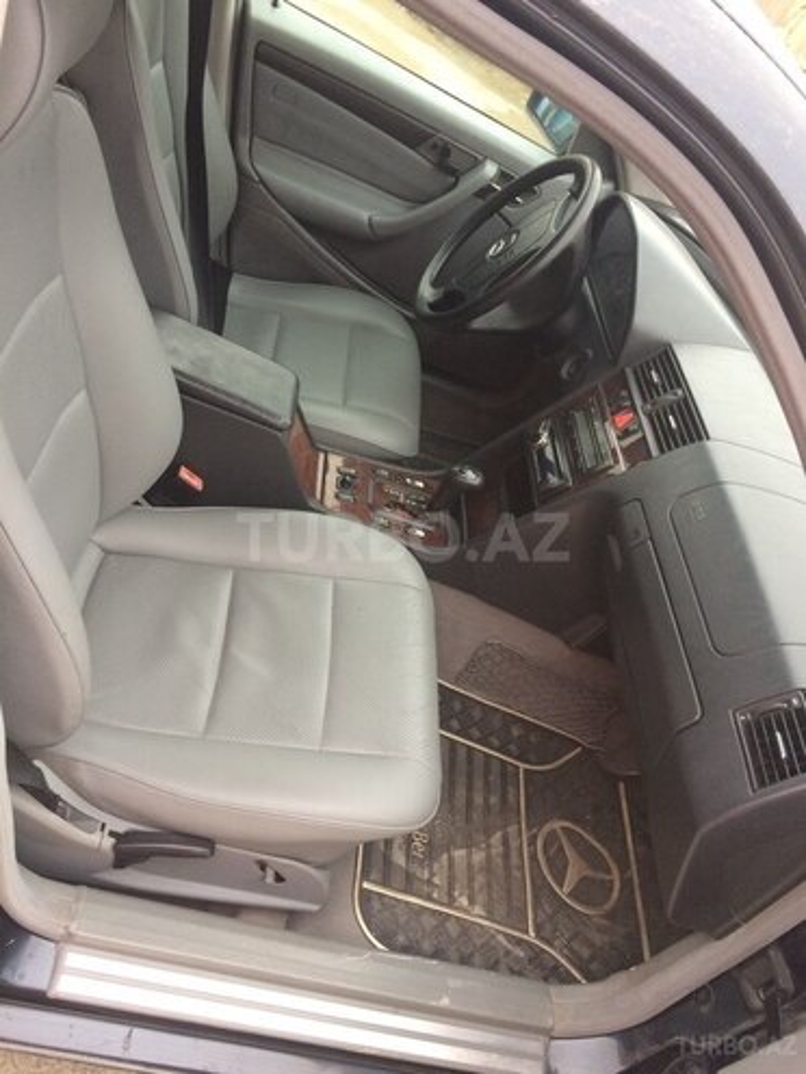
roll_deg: -31.7
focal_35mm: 29
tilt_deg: -38.8
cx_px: 403
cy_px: 537
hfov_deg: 48.2
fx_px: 900
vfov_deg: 61.7
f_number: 2.2
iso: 64
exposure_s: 1/33
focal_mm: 4.15
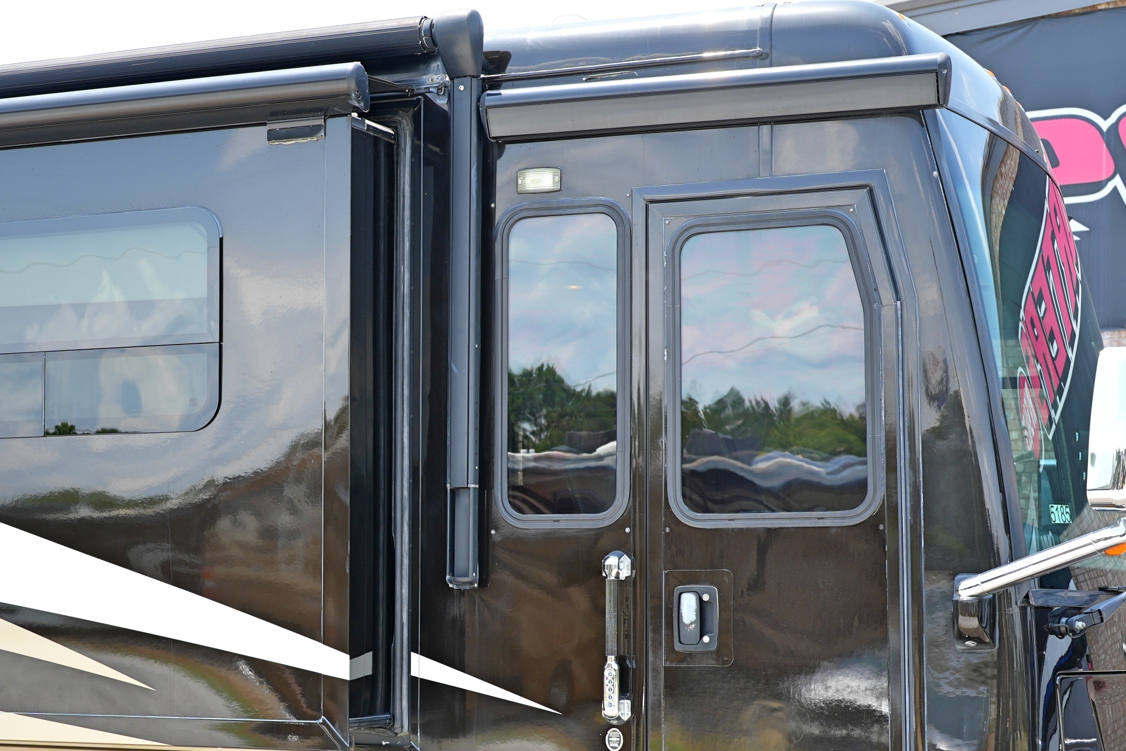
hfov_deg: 25.8
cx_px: 317
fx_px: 2439
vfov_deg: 17.4
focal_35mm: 78
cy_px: 558
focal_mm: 50
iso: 100
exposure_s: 1/250
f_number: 4.5
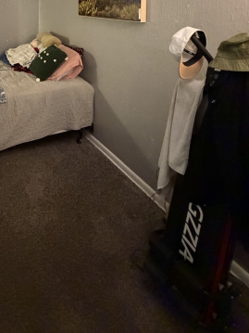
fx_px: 250
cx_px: 21
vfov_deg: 57.2
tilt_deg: -6.3
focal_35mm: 26
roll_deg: +1.5
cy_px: 29
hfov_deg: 47.3
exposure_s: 1/60
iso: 1250
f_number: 2.2
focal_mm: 2.22
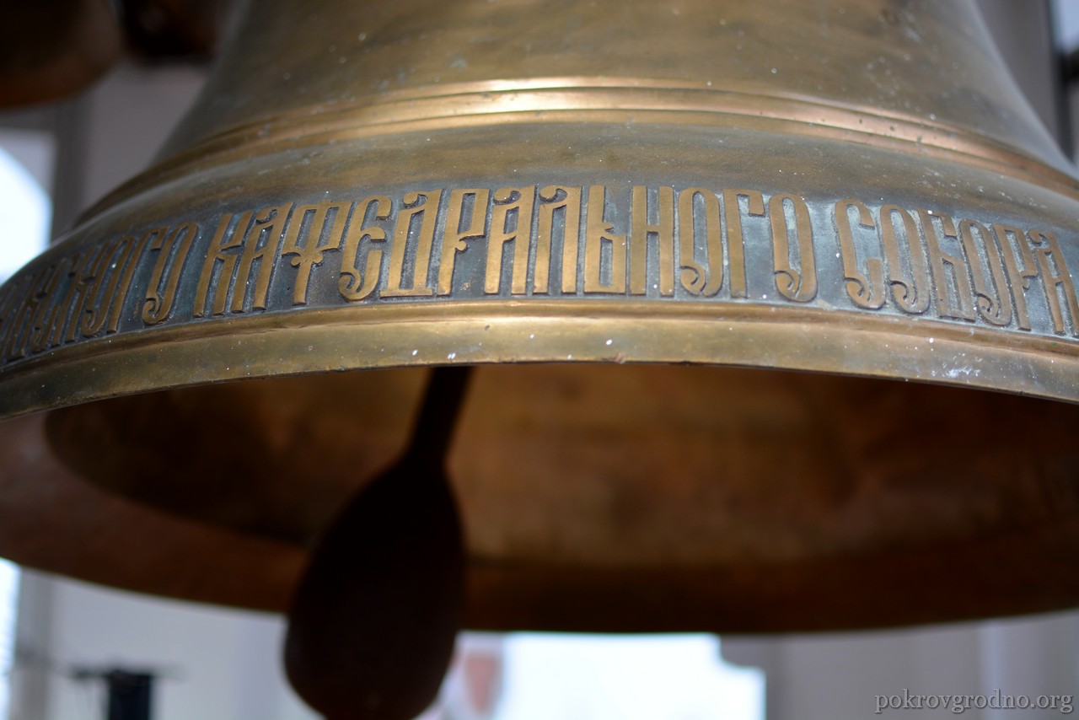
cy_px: 360
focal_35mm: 52
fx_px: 1574
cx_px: 540
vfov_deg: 25.8
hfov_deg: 37.8
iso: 200
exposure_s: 1/1000
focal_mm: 35
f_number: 2.2
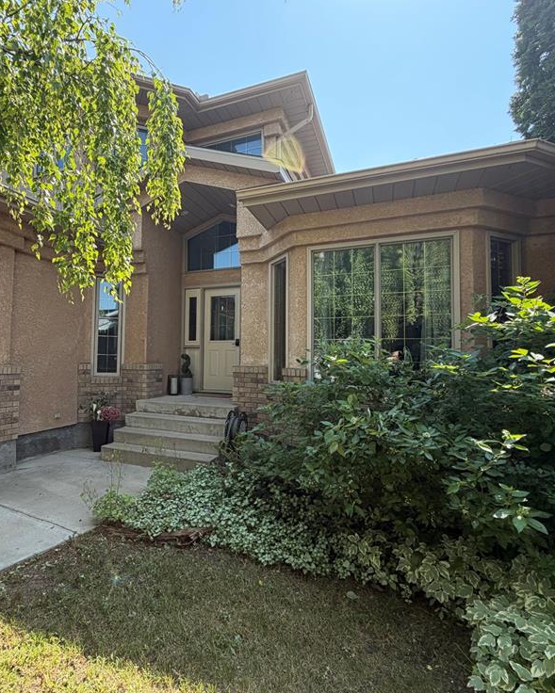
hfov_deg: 69.9
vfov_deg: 83.3
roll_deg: +0.1
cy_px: 338
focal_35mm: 19
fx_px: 390
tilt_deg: +2.1
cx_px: 215
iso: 50
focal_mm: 2.22
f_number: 2.2
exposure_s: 1/336
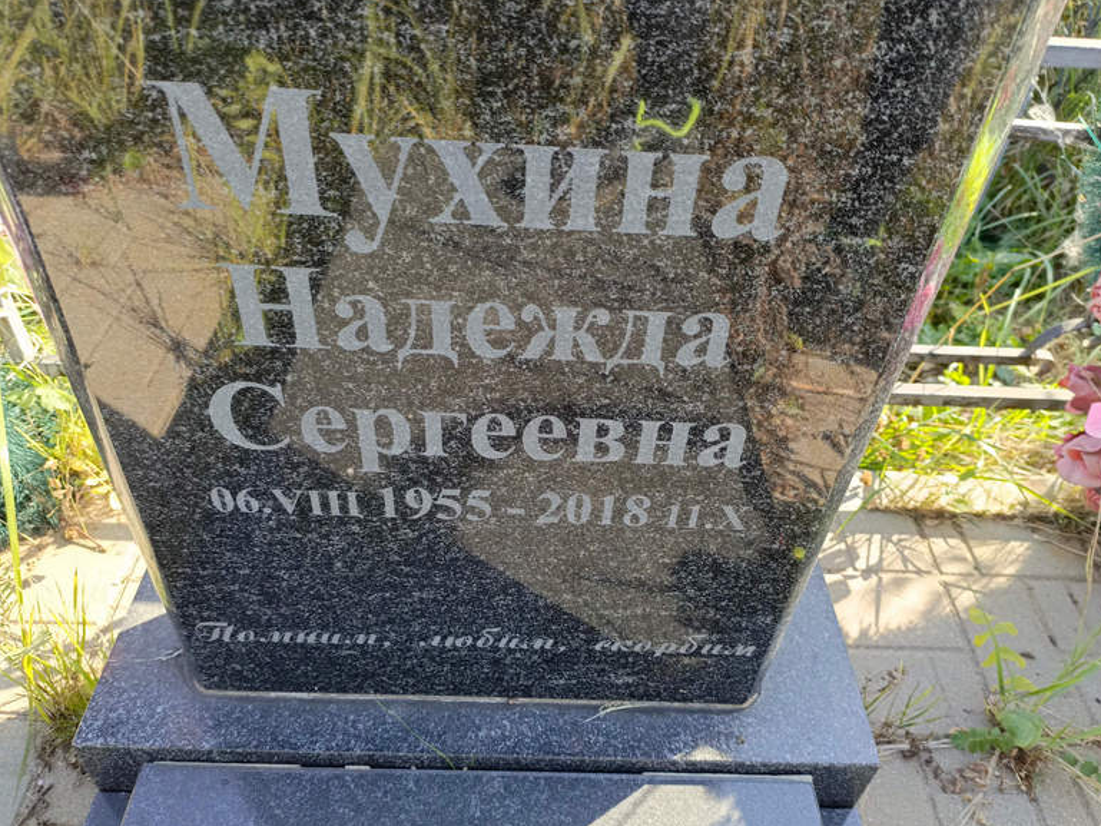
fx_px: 827
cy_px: 412
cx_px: 571
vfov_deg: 53.1
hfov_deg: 67.3
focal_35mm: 26
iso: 112
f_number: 1.69
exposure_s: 1/123
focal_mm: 4.76
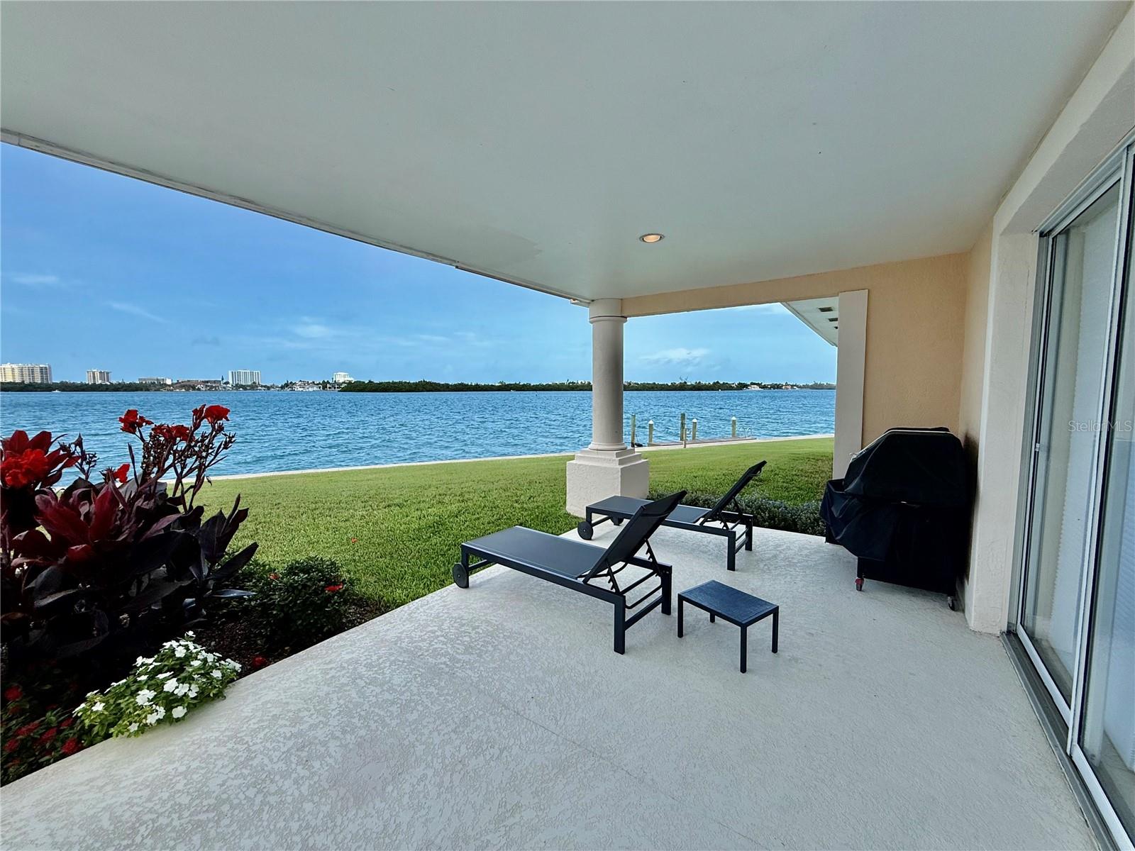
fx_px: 459
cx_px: 568
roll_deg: +0.7
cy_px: 426
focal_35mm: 14
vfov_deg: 85.7
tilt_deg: -5.1
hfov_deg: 102.1
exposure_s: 1/1464
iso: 50
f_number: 2.2
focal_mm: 2.22
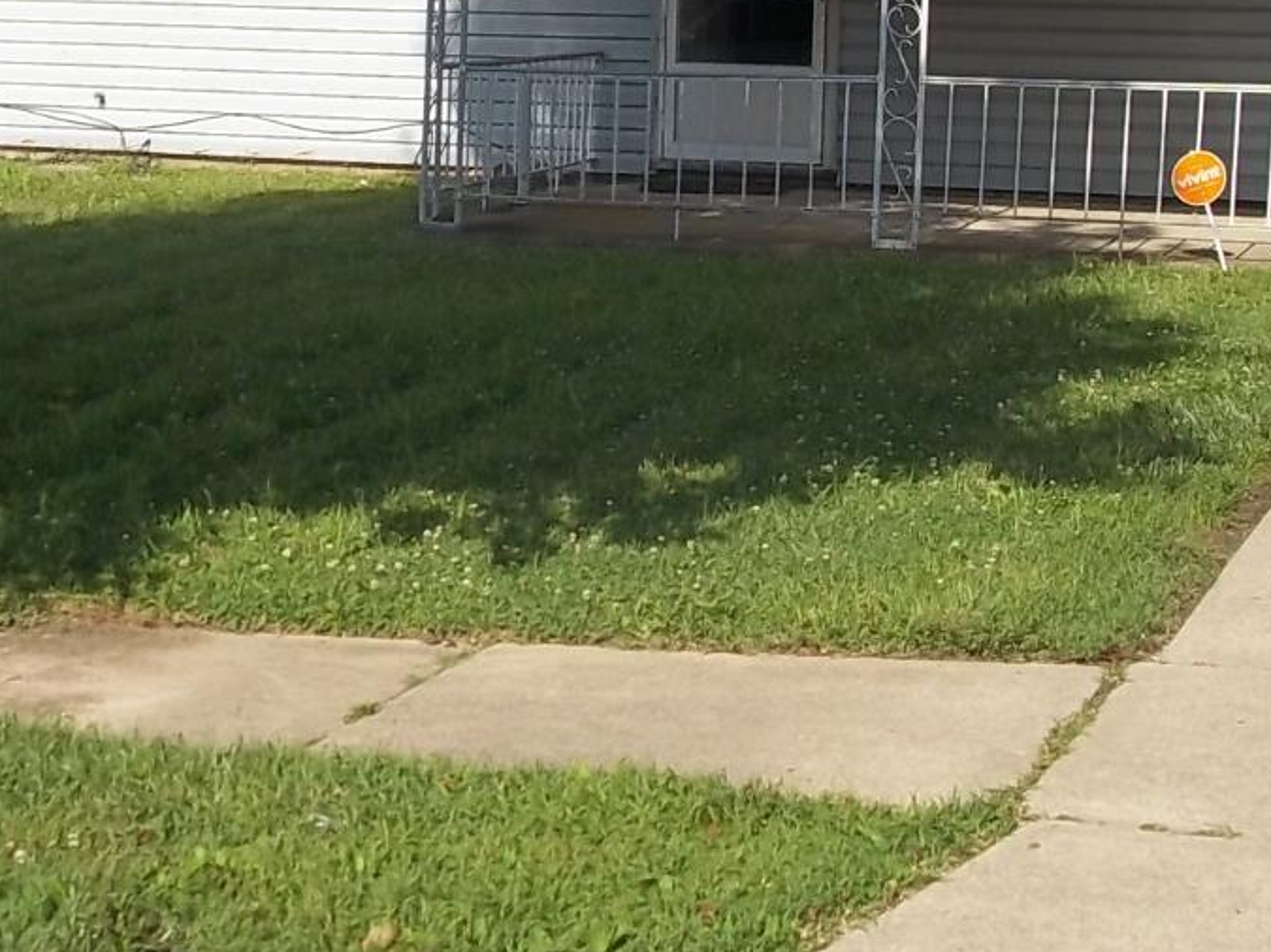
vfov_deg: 18.2
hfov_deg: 24.1
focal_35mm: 80
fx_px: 2937
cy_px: 161
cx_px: 284
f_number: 8
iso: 80
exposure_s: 1/250
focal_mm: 6.5
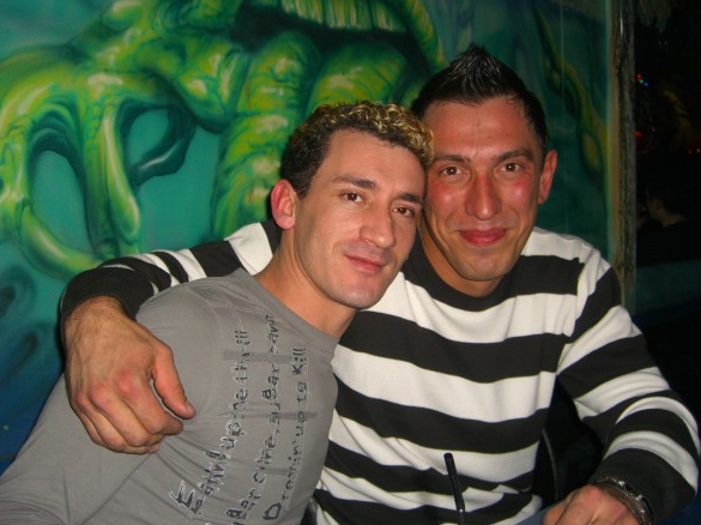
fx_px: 789
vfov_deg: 36.8
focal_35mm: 39
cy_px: 262
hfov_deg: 47.9
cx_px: 346
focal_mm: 7.9
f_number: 2.8
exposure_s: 1/60
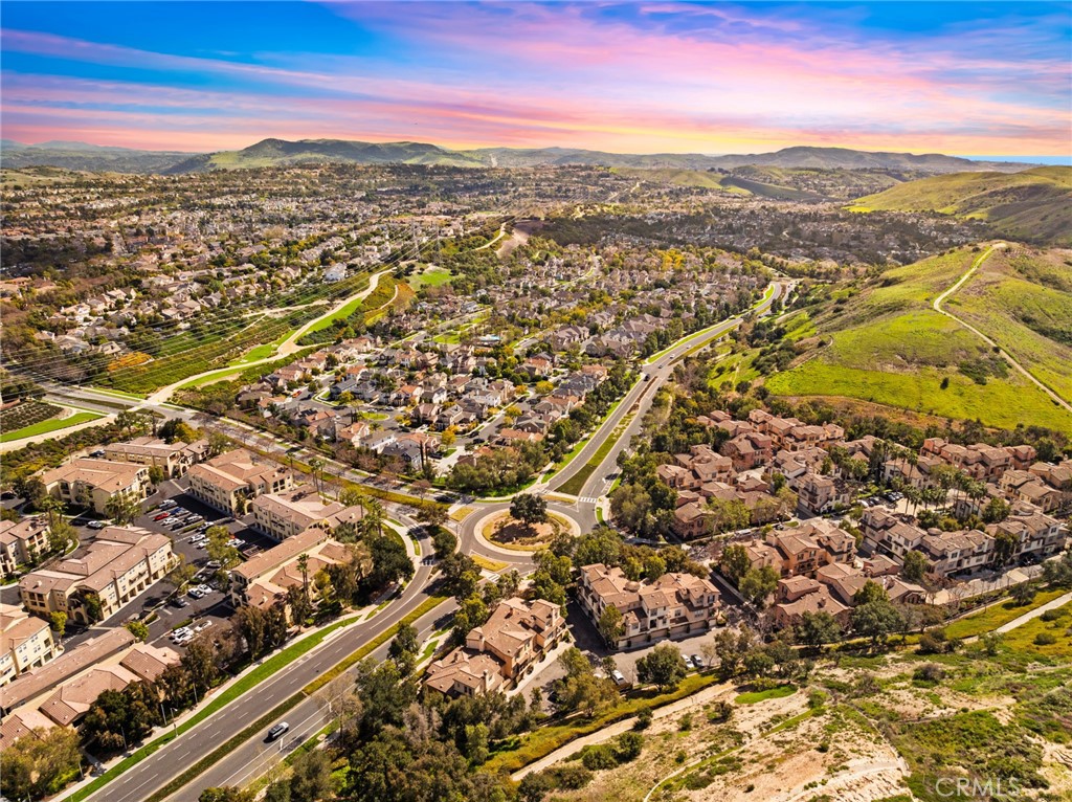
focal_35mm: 24
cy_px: 401
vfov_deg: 56.7
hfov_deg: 71.6
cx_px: 536
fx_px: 743
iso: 170
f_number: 2.8
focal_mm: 12.29
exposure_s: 1/320
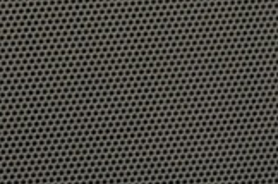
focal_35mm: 573
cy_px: 31
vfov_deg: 2.4
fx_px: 4412
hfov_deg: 3.6
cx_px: 49
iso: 800
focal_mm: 60
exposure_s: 1/40
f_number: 4.8
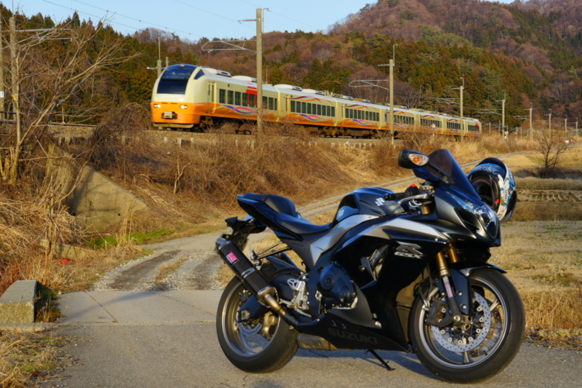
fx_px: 1212
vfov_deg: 18.2
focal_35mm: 75
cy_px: 194
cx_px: 291
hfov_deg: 27.0
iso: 125
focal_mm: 50
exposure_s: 1/80
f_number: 13
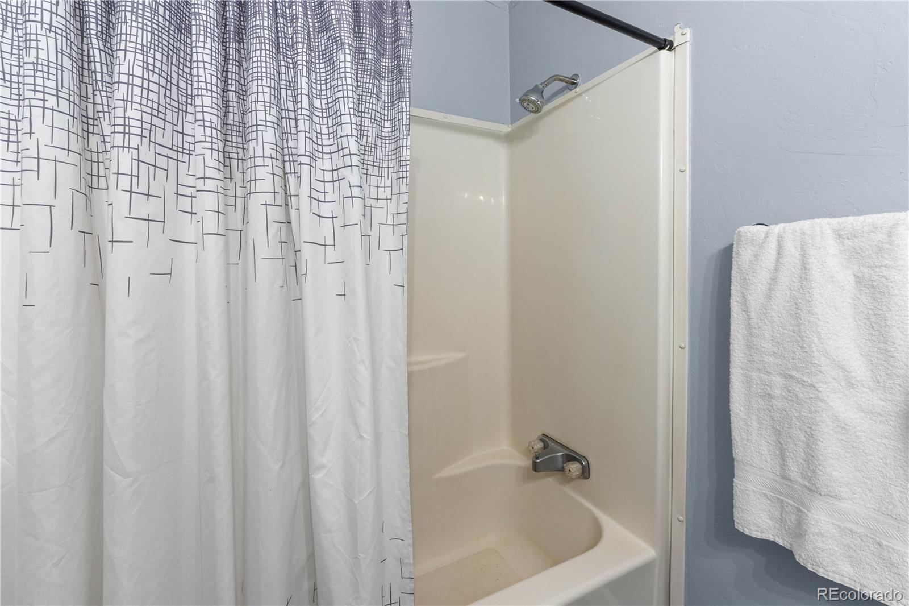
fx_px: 379
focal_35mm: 15
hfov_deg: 100.4
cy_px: 303
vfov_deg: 77.3
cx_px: 454
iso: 200
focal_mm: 10
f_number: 10
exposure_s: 1/1.67
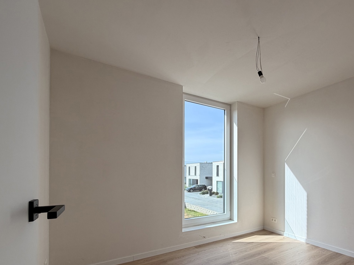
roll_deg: +0.0
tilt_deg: +0.0
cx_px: 248
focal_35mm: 20
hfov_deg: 77.9
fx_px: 205
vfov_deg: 64.6
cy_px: 172
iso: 64
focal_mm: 2.22
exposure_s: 1/445
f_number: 2.2
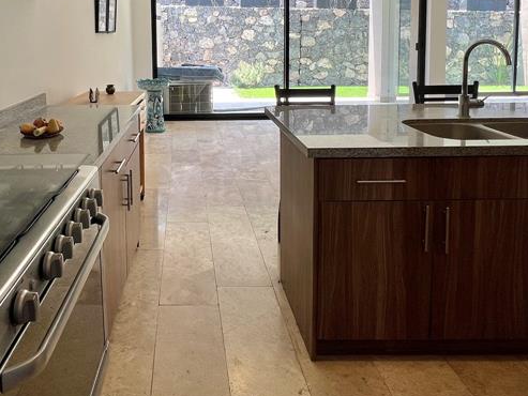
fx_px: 412
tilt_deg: -4.8
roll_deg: +1.1
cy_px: 68
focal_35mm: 27
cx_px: 171
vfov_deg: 48.0
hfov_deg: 63.5
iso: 32
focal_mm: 1.57
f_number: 1.8
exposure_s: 1/99
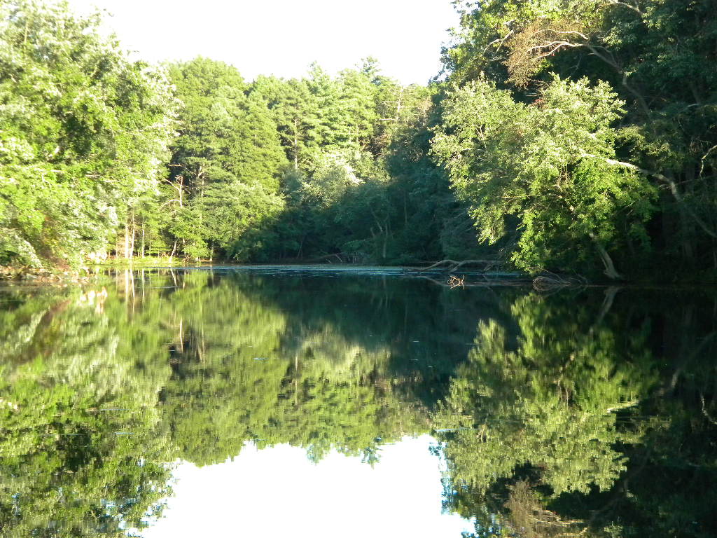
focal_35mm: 105
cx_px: 358
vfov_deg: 14.1
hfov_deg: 18.7
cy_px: 269
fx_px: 2175
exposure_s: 1/347
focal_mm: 19
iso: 400
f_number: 4.7
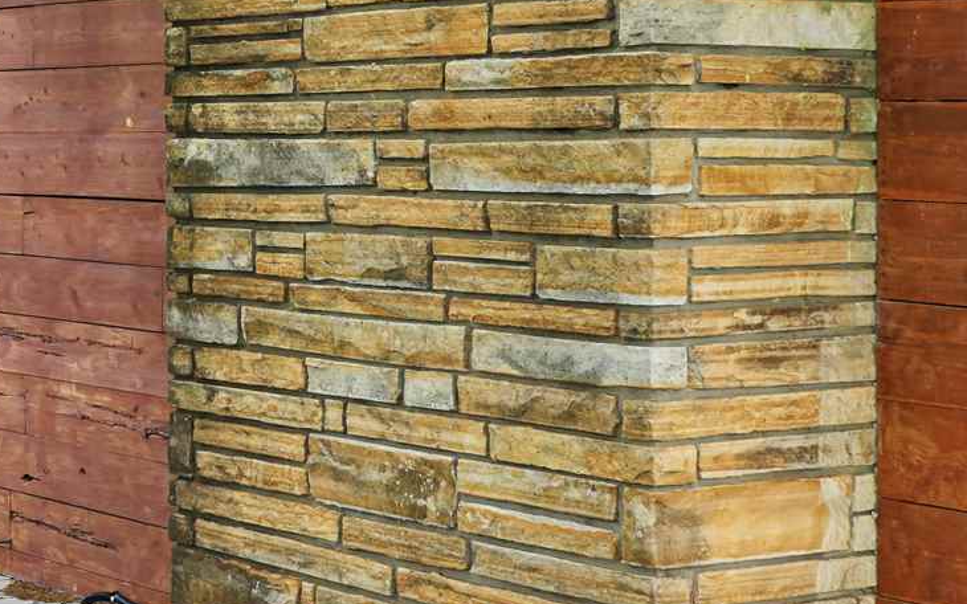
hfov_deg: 19.7
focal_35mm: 103
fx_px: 2714
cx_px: 24
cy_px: 135
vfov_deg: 12.7
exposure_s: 1/200
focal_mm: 24
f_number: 4
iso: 100
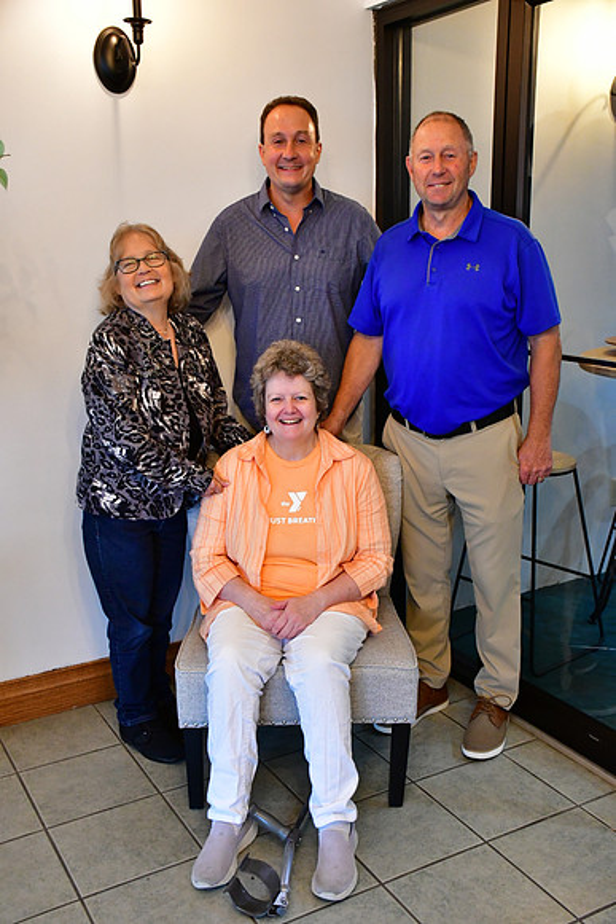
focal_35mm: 36
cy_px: 462
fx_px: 923
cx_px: 308
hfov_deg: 36.9
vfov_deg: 53.1
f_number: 3.8
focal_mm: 24
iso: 3200
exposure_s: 1/125
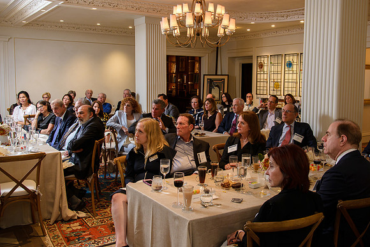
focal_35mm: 36
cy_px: 115
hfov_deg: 52.6
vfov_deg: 36.5
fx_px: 374
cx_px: 198
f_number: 6.3
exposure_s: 1/30
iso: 640
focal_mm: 34
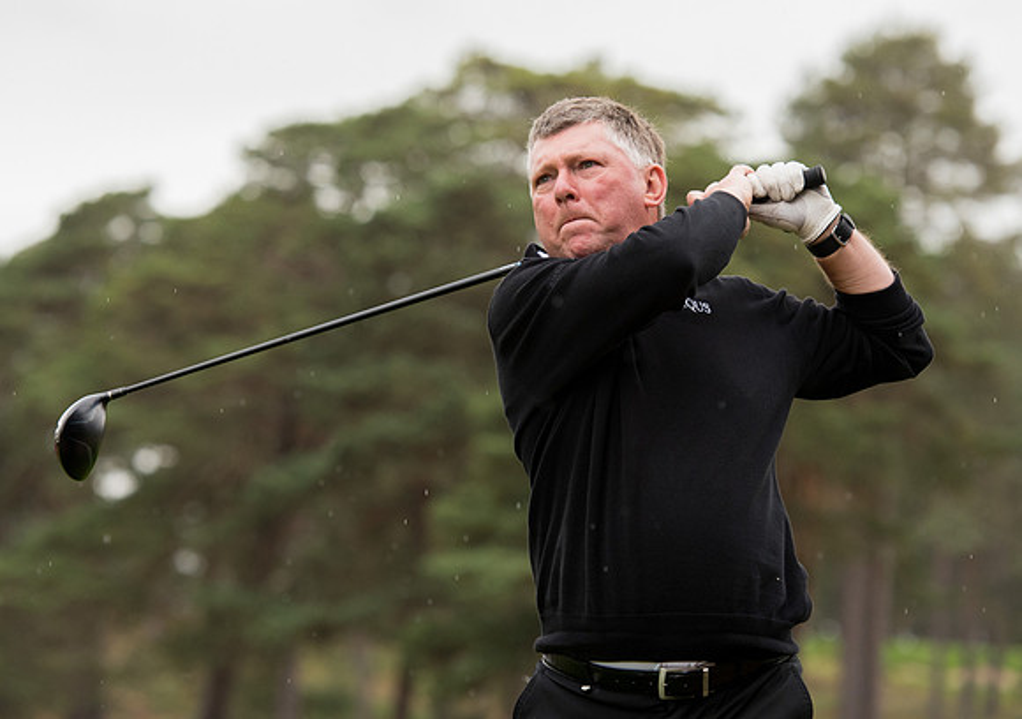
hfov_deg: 11.0
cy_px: 266
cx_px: 480
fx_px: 5285
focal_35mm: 183
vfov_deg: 7.8
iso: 1000
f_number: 4
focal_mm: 140
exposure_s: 1/1000
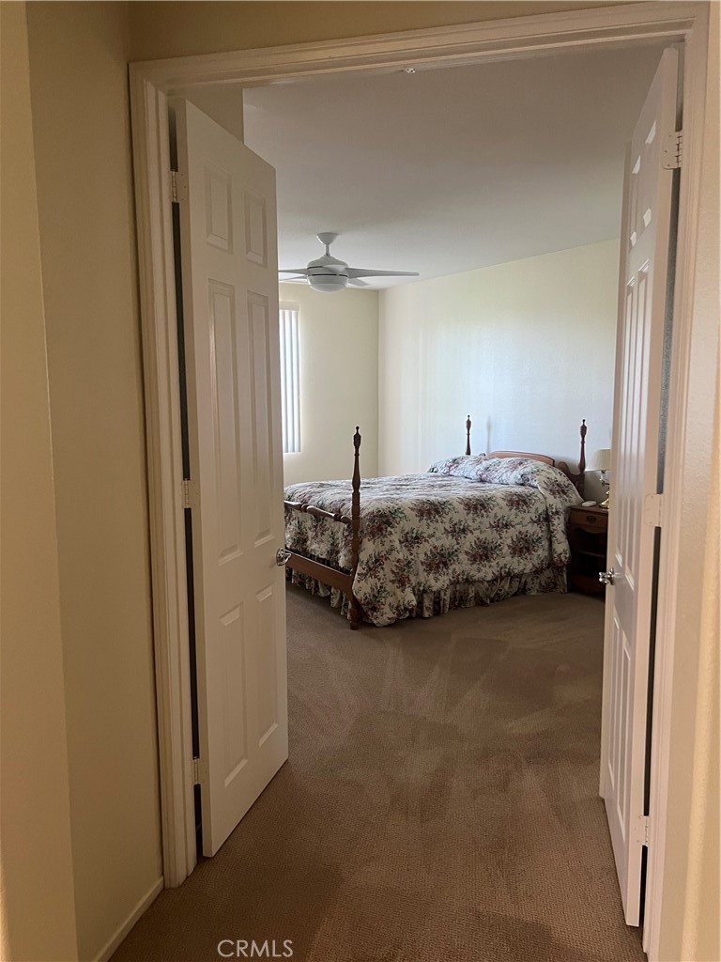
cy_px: 481
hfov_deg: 53.1
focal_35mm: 26
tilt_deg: -6.5
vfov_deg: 67.3
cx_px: 360
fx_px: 722
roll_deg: +1.3
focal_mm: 5.7
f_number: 1.5
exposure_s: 1/60
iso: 400
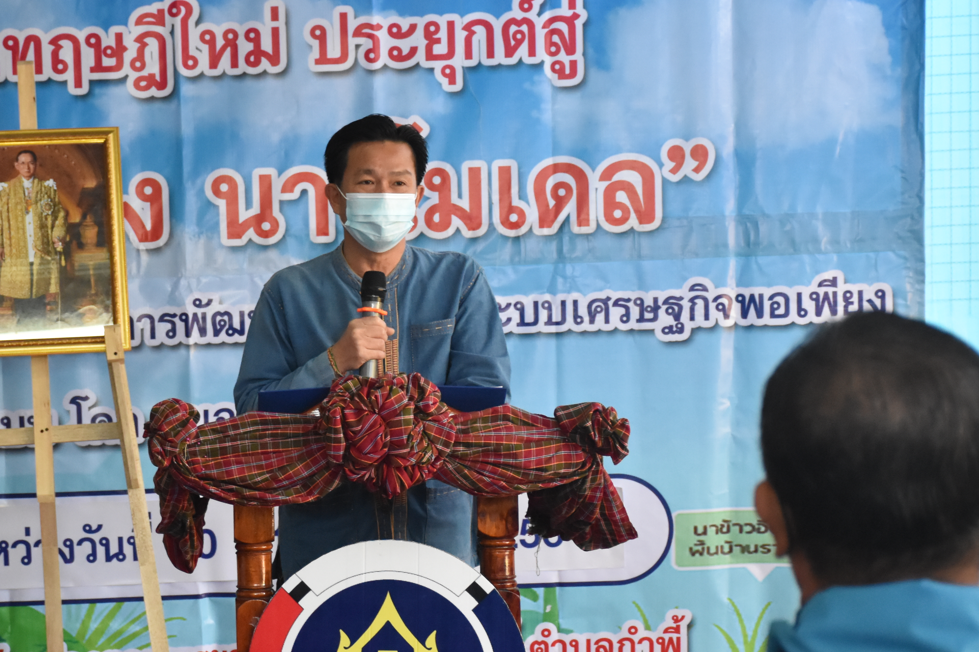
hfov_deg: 16.5
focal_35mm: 124
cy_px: 451
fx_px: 3372
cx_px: 322
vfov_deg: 11.0
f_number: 5.6
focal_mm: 52
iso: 2500
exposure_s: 1/160
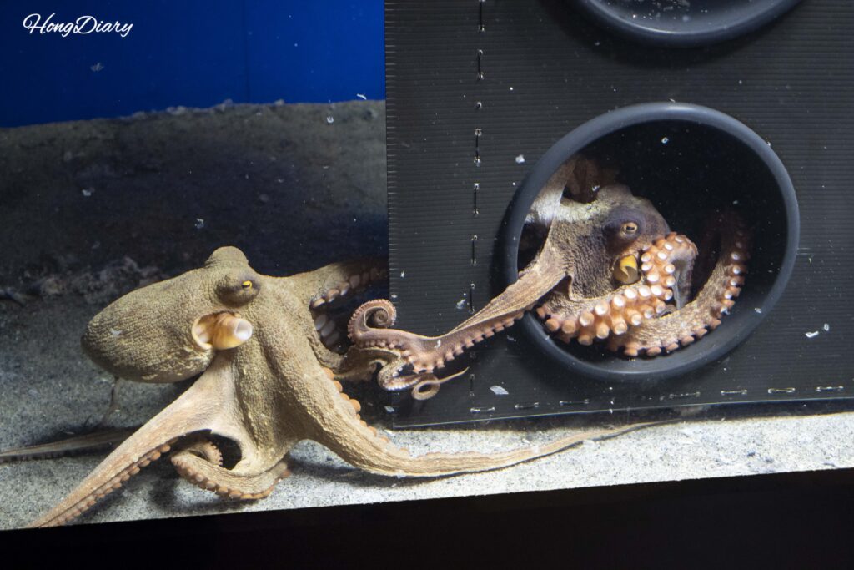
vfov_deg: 32.6
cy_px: 285
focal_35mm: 41
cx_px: 427
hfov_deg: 47.4
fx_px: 973
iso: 8000
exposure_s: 1/160
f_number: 5.6
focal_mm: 41
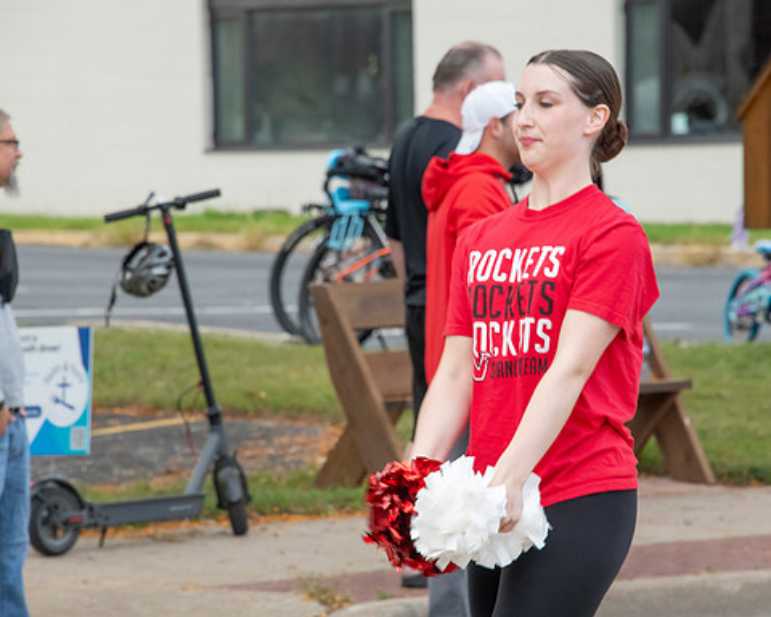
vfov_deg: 4.6
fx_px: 7758
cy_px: 308
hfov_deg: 5.7
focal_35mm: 340
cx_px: 421
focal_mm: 300
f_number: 11
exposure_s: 1/250
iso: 3200
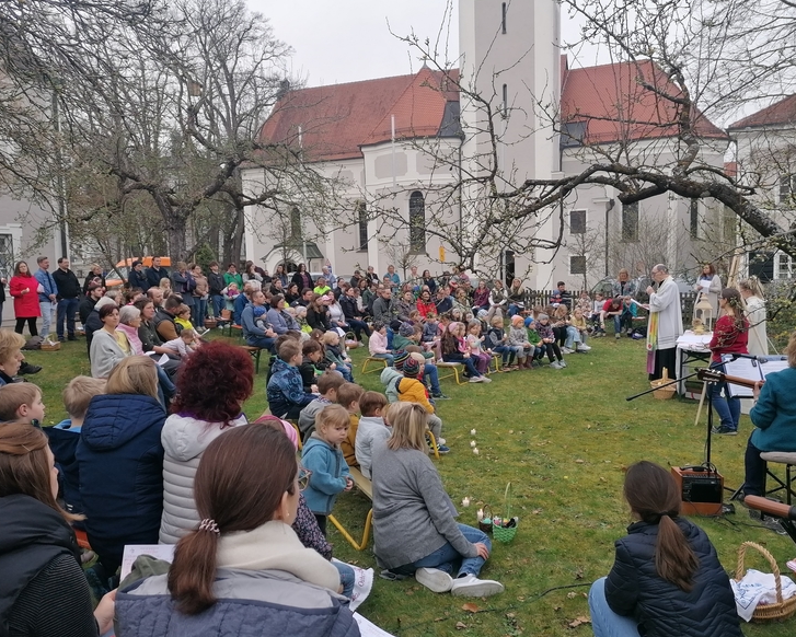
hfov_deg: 60.4
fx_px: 683
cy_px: 312
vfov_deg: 50.0
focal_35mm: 29
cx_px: 406
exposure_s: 1/118
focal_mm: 3.62
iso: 50
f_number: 1.8
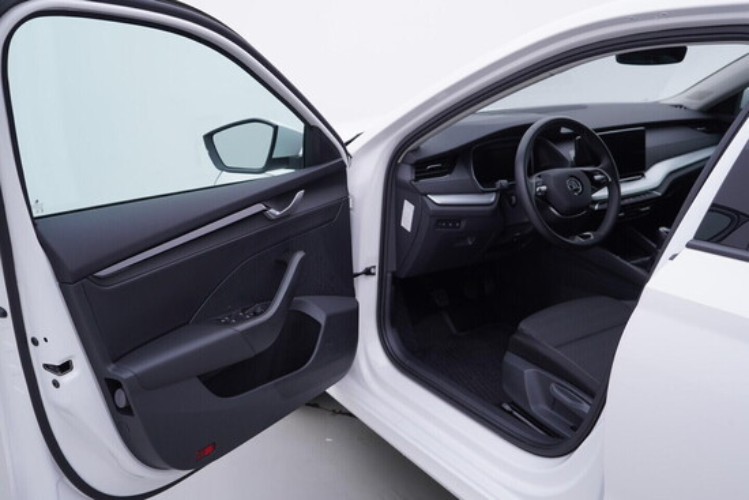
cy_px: 250
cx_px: 374
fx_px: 749
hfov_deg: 53.1
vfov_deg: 36.9
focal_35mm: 36
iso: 125
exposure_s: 1/60
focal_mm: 24
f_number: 3.5
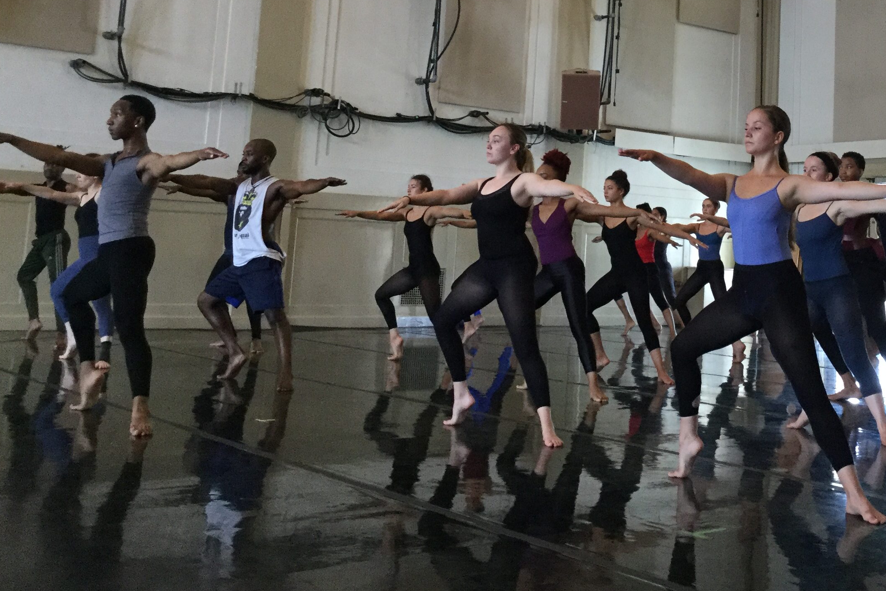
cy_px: 254
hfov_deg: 57.2
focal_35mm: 33
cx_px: 441
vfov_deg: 39.9
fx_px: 812
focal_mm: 3.3
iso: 125
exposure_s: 1/30
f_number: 2.4
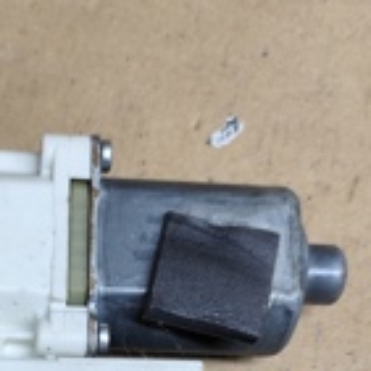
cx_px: 3
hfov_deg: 23.9
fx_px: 837
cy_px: 410
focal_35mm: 69
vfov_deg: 23.4
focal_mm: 6.19
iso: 200
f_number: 1.65
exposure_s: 1/100
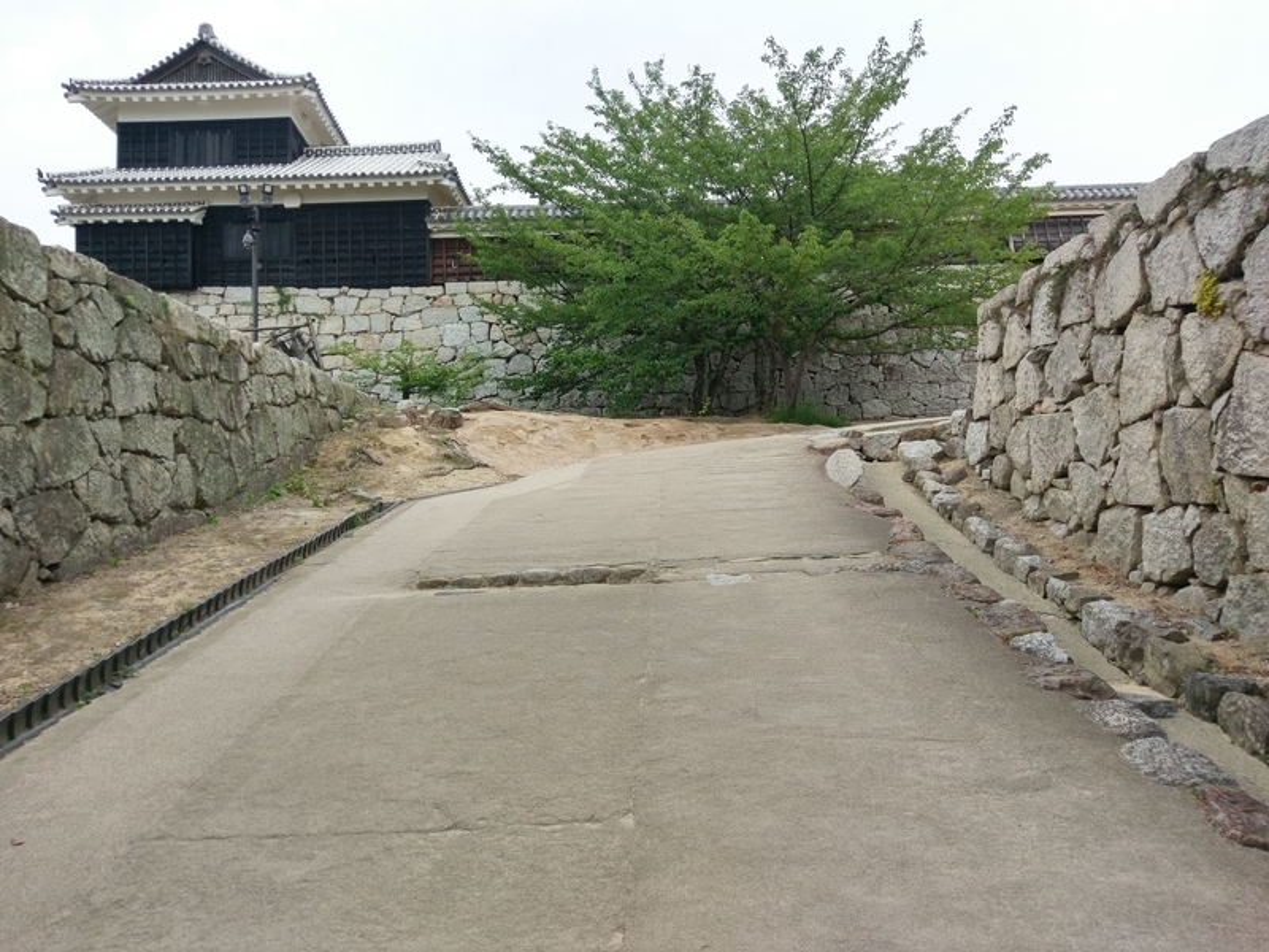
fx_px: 953
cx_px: 634
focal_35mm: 26
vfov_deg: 53.1
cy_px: 476
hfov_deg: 67.3
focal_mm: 4.58
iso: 100
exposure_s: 1/1043
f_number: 1.8
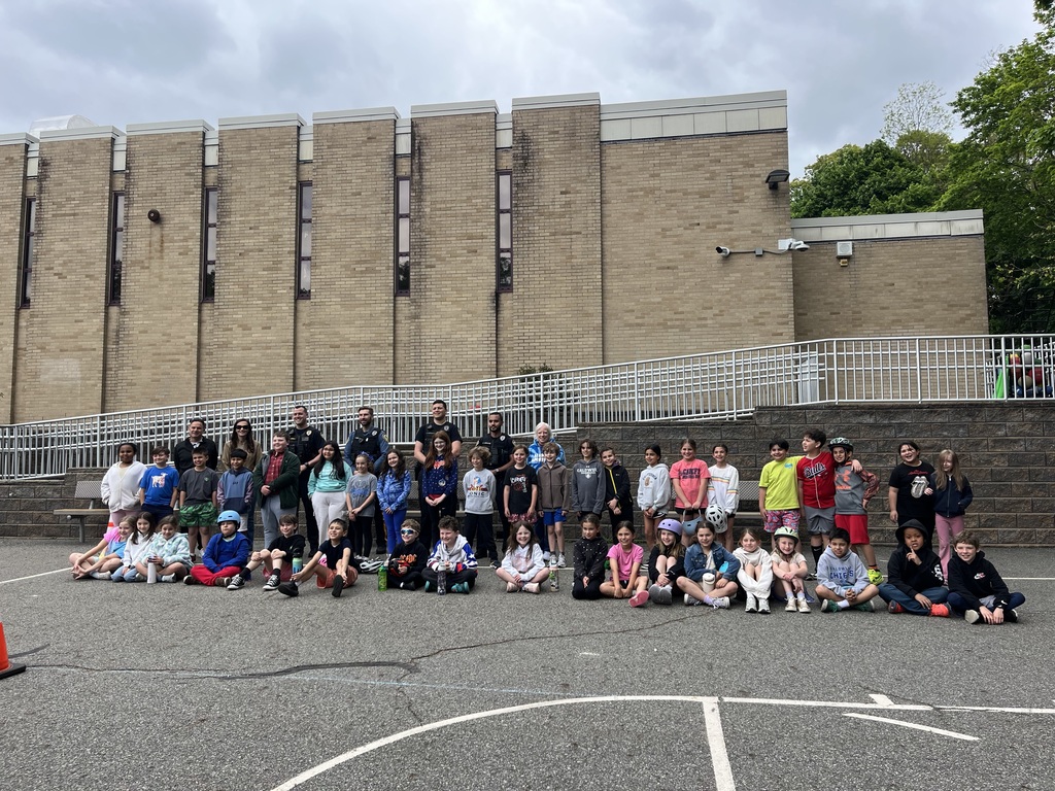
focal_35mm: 26
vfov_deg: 53.1
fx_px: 792
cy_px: 396
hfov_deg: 67.3
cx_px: 528
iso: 50
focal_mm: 5.1
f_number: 1.6
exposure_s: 1/1252
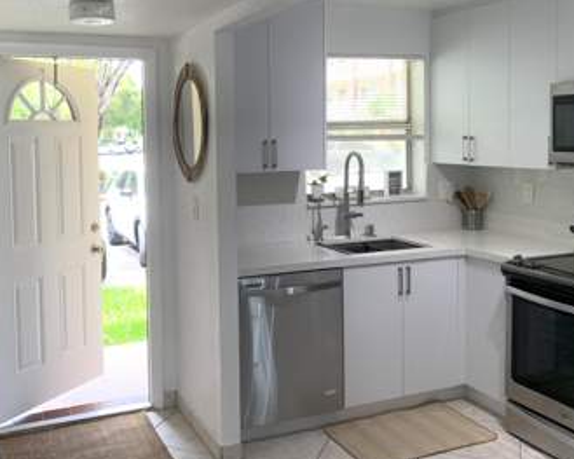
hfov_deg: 48.9
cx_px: 237
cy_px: 170
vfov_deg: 39.8
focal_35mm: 37
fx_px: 628
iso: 64
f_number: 1.8
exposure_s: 1/120
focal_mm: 4.25
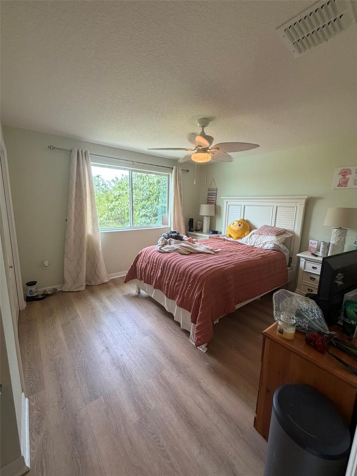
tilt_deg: -10.4
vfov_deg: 102.1
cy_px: 238
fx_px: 193
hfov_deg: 85.7
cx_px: 178
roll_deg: -1.4
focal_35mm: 14
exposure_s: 1/120
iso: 250
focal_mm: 2.22
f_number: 2.2
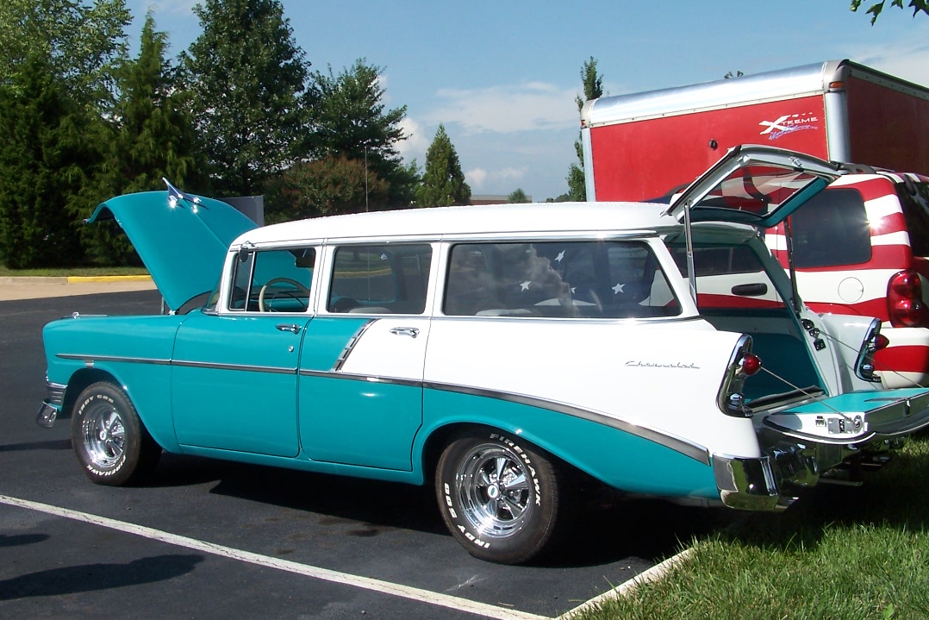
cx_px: 462
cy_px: 302
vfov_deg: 30.5
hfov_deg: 44.5
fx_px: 1136
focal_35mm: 44
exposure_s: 1/500
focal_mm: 6.3
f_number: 5.6
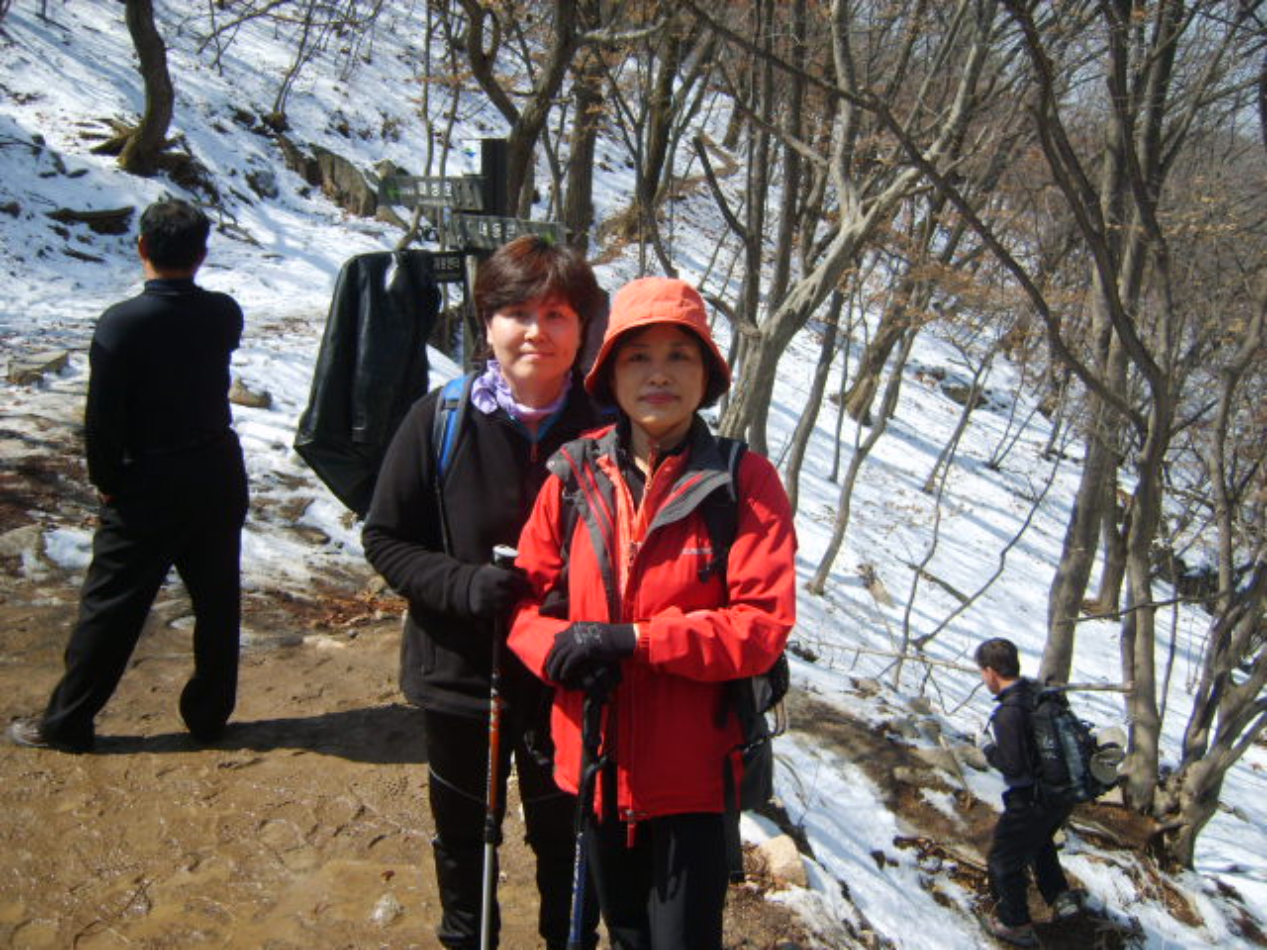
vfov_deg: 40.7
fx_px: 1281
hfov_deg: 52.6
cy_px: 475
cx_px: 634
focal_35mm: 35
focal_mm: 7.4
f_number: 2.8
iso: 50
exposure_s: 1/750
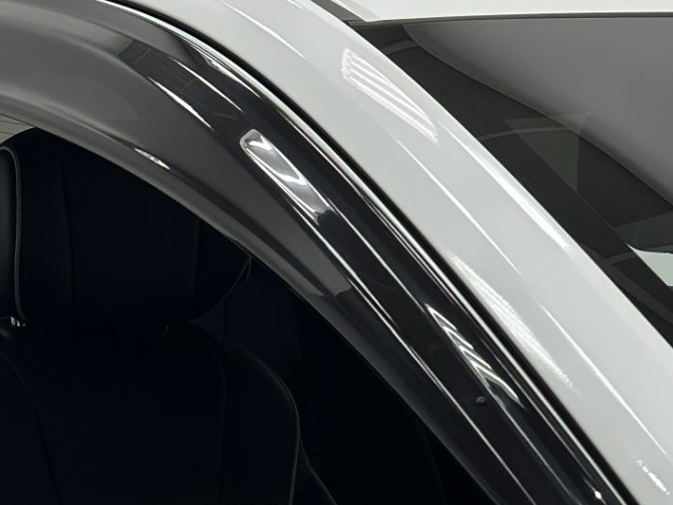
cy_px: 608
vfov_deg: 11.1
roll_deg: -2.7
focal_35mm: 131
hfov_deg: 14.9
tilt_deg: -11.9
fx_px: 2547
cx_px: 110
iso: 64
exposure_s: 1/120
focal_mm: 6.86
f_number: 1.78
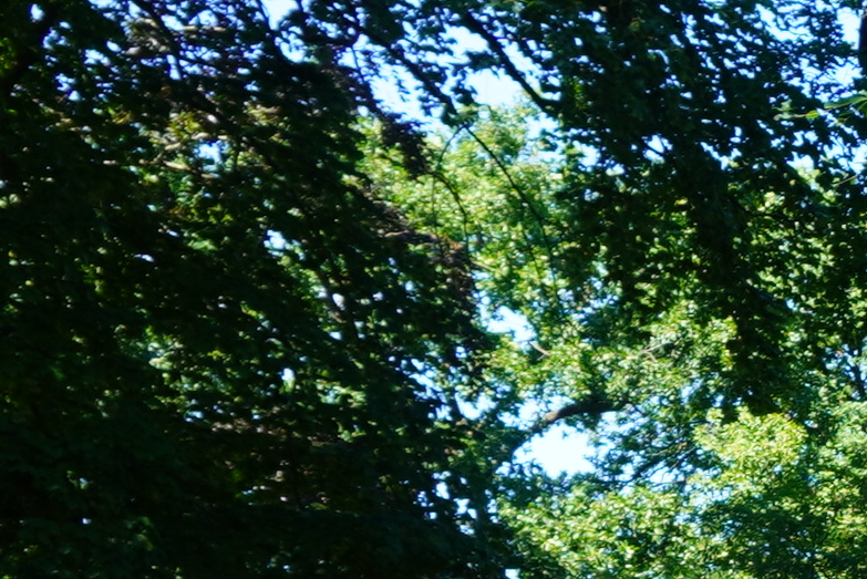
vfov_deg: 10.2
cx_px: 1705
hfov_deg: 13.6
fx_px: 3132
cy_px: 902
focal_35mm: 130
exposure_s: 1/80
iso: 100
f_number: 5.6
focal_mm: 16
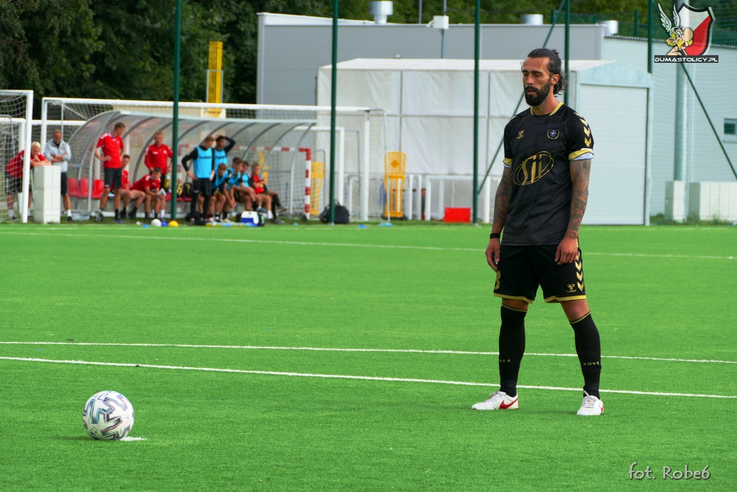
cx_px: 368
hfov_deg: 9.3
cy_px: 246
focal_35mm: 221
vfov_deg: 6.2
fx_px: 4525
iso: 125
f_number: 4
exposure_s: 1/640
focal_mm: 80.51
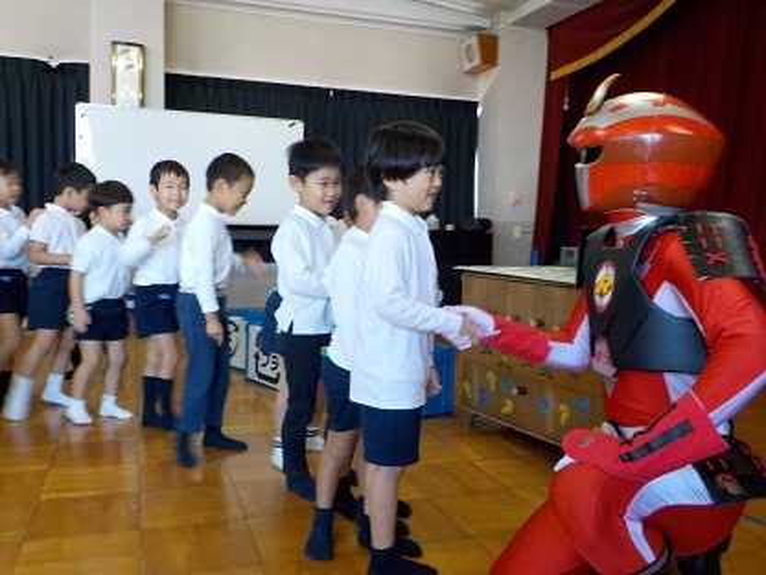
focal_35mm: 30
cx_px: 383
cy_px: 288
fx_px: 664
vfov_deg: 46.8
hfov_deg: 60.0
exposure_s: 1/30
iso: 320
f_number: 3.3
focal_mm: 4.1
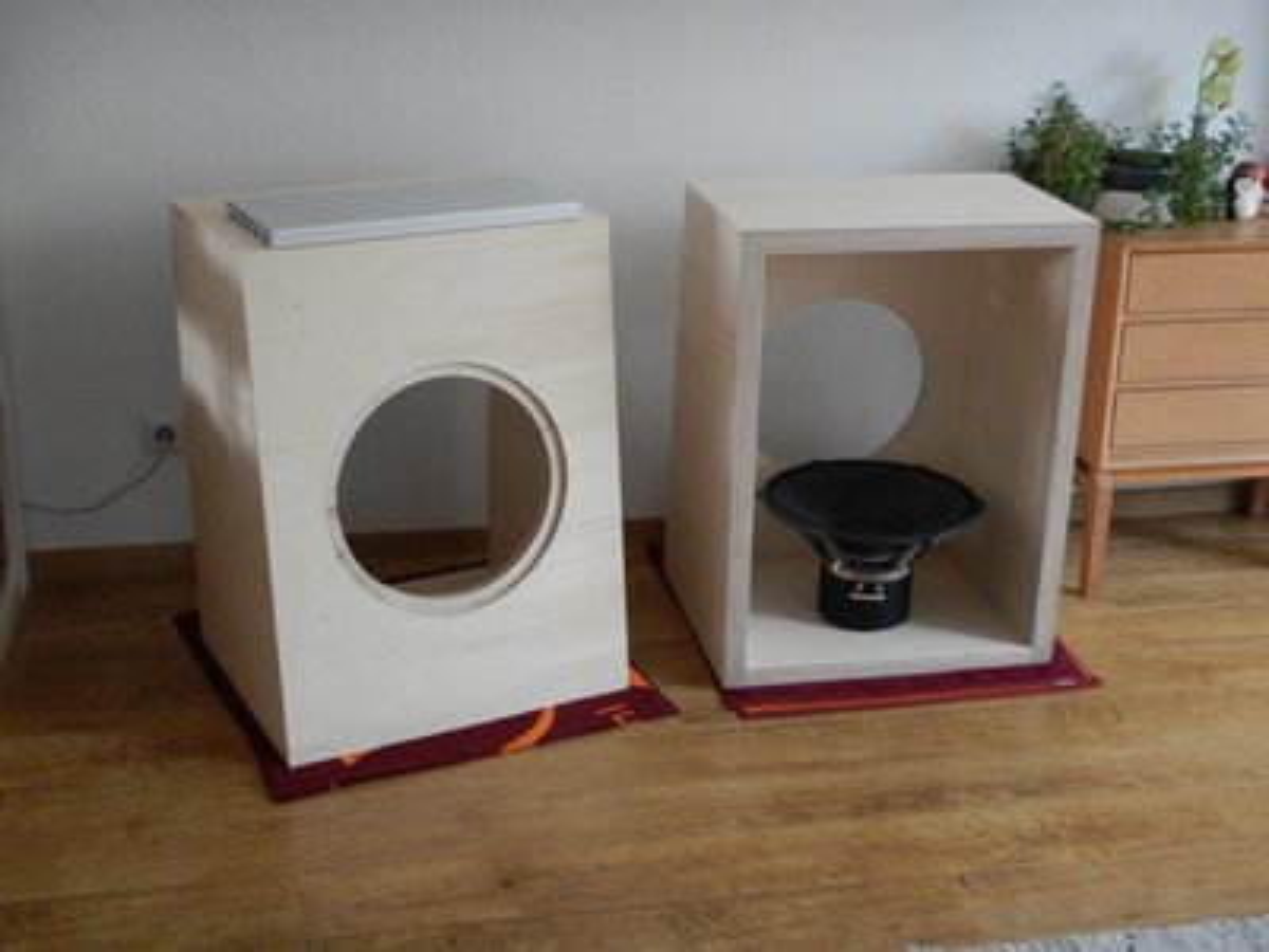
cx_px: 634
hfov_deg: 39.7
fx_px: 1760
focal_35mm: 48
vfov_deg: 30.3
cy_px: 476
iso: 900
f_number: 4.3
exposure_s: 1/10
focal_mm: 8.5
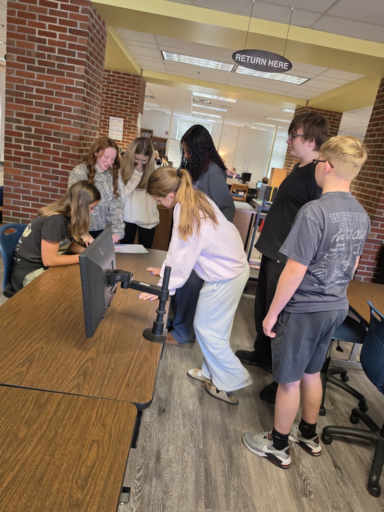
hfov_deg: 58.9
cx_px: 192
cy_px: 256
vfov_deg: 73.9
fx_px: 340
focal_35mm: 23
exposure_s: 1/120
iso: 200
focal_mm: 6.5
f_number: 1.4
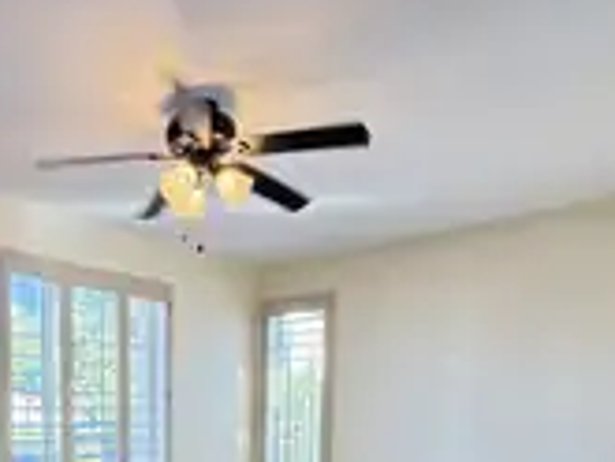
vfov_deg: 37.0
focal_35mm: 34
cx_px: 160
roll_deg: -0.5
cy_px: 473
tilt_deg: -5.5
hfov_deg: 51.8
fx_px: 604
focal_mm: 2.22
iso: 200
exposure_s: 1/60
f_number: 2.2
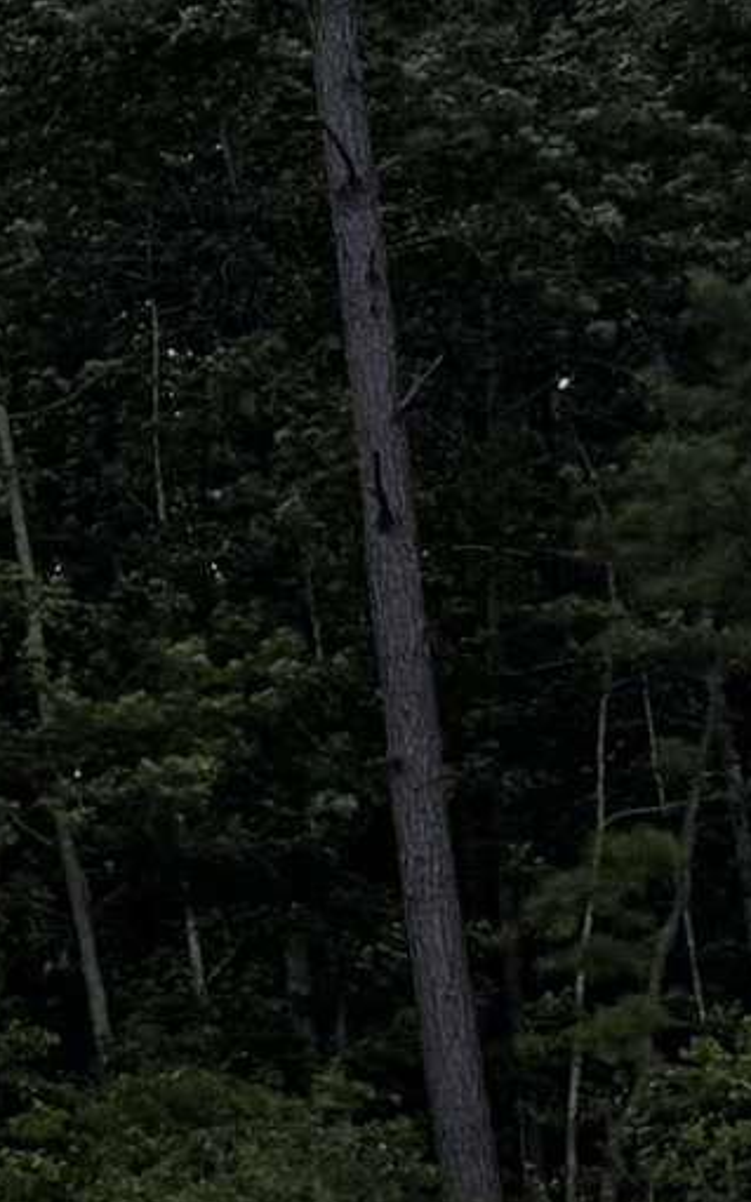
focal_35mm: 153
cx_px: -2288
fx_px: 5015
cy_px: 732
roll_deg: +3.1
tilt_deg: +6.4
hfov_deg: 6.7
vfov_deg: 13.7
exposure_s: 1/6711
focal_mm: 6.76
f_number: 1.78
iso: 100
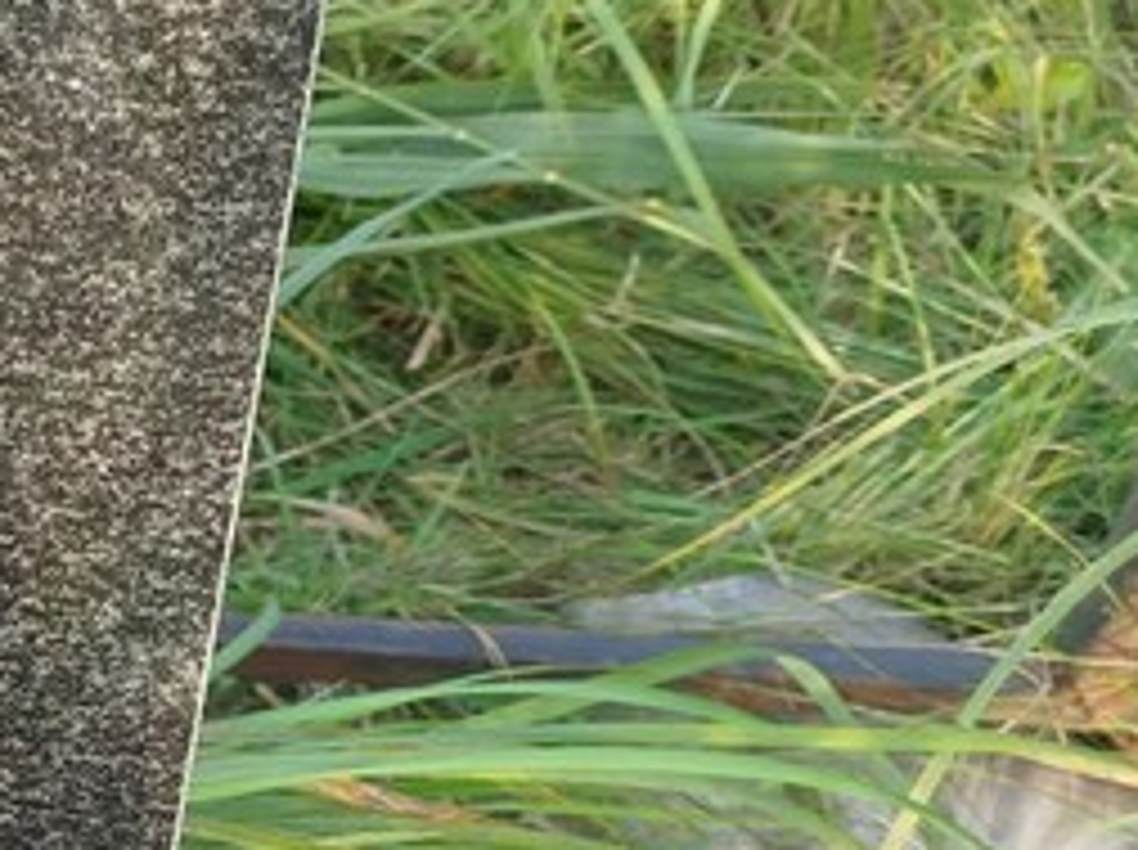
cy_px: 513
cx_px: -585
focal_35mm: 76
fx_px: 2495
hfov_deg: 21.4
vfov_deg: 19.3
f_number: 1.7
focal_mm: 5.31
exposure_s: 1/130
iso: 50
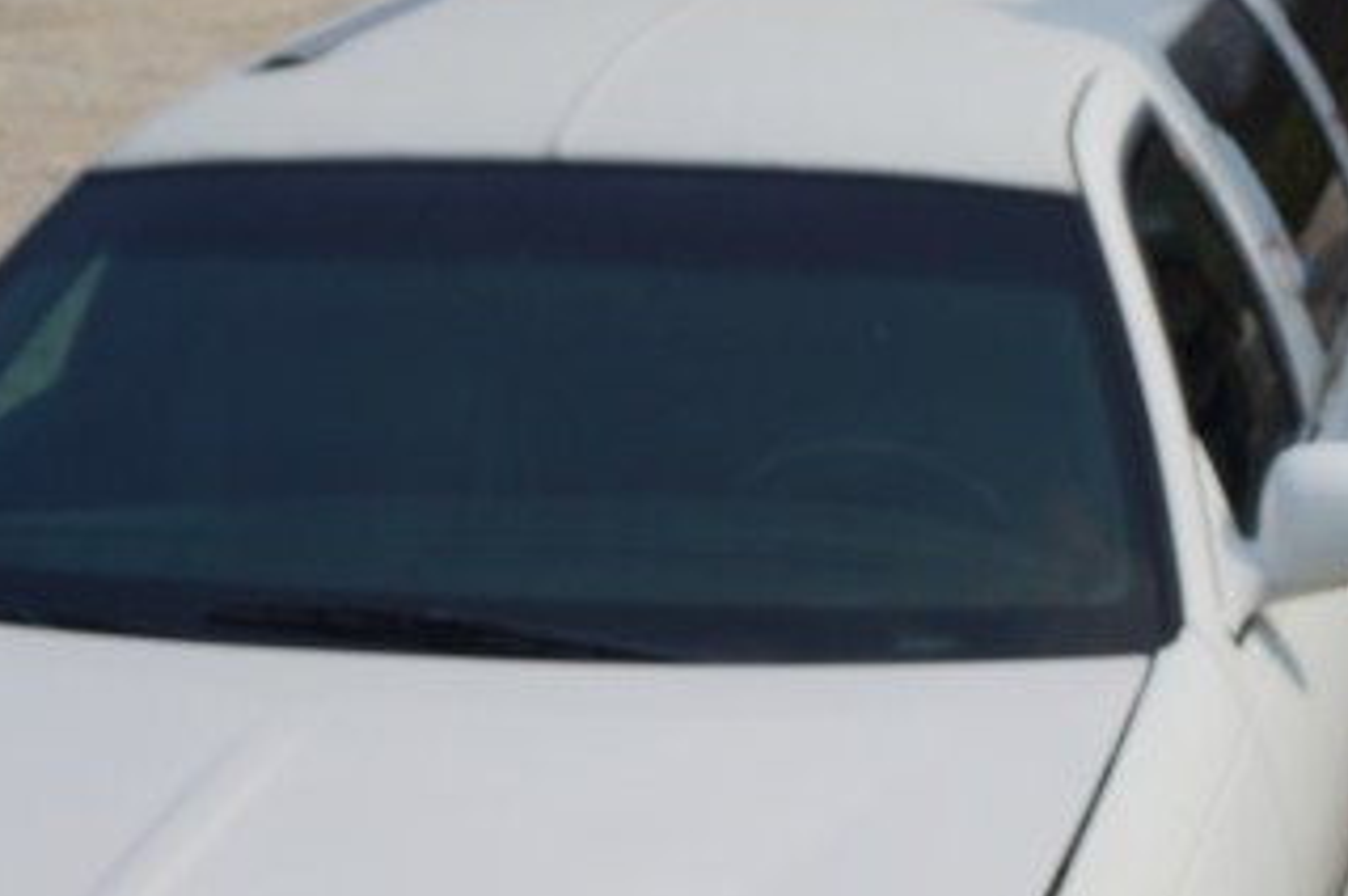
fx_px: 4227
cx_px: 604
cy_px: 818
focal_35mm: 113
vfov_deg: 12.0
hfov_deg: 18.1
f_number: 5.6
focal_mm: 24
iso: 100
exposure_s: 1/400
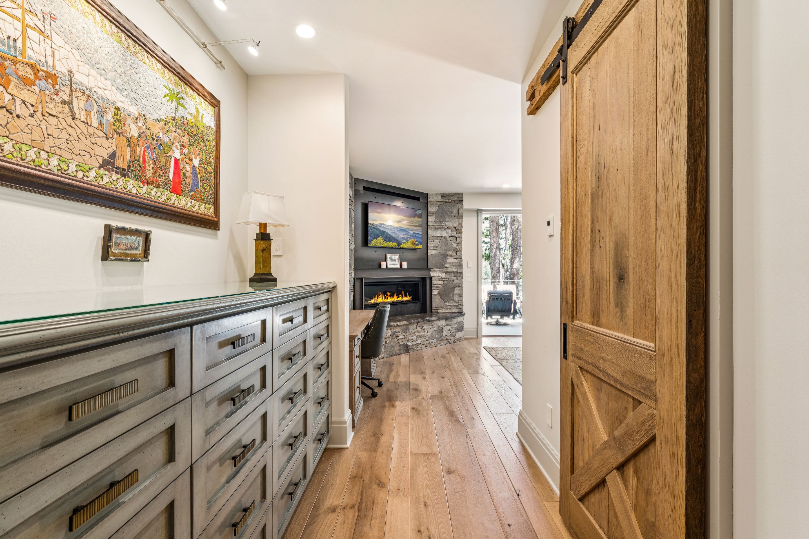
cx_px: 404
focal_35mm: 16
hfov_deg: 95.7
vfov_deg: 72.7
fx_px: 366
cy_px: 270
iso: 100
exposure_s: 1/1.25
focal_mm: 16.3
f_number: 13
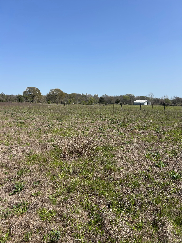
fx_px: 182
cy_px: 122
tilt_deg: -6.9
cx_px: 91
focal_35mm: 26
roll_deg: -1.8
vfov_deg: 67.3
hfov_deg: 53.1
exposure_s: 1/5319
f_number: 1.5
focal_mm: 5.7
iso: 50
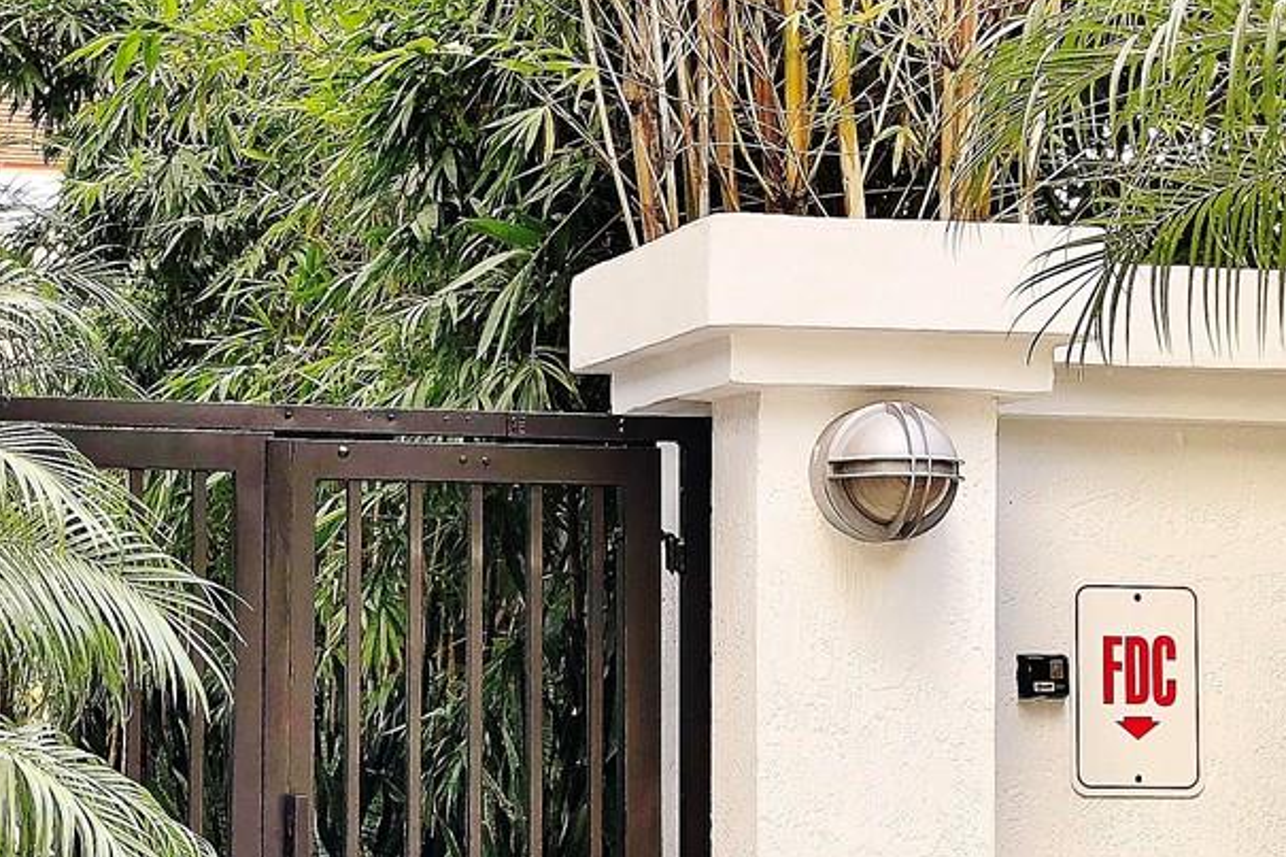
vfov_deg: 17.7
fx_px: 2750
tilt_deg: +3.3
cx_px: 202
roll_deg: +0.4
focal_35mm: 77
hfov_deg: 25.7
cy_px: 538
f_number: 1.8
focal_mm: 4
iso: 25
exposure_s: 1/120
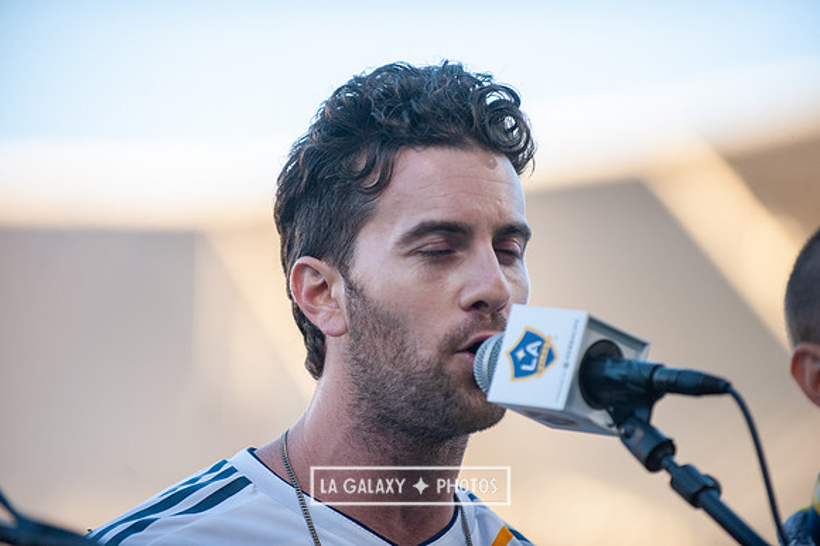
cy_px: 273
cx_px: 410
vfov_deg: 6.9
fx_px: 4553
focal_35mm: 200
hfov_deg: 10.3
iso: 800
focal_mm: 200
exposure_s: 1/1250
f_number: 2.8
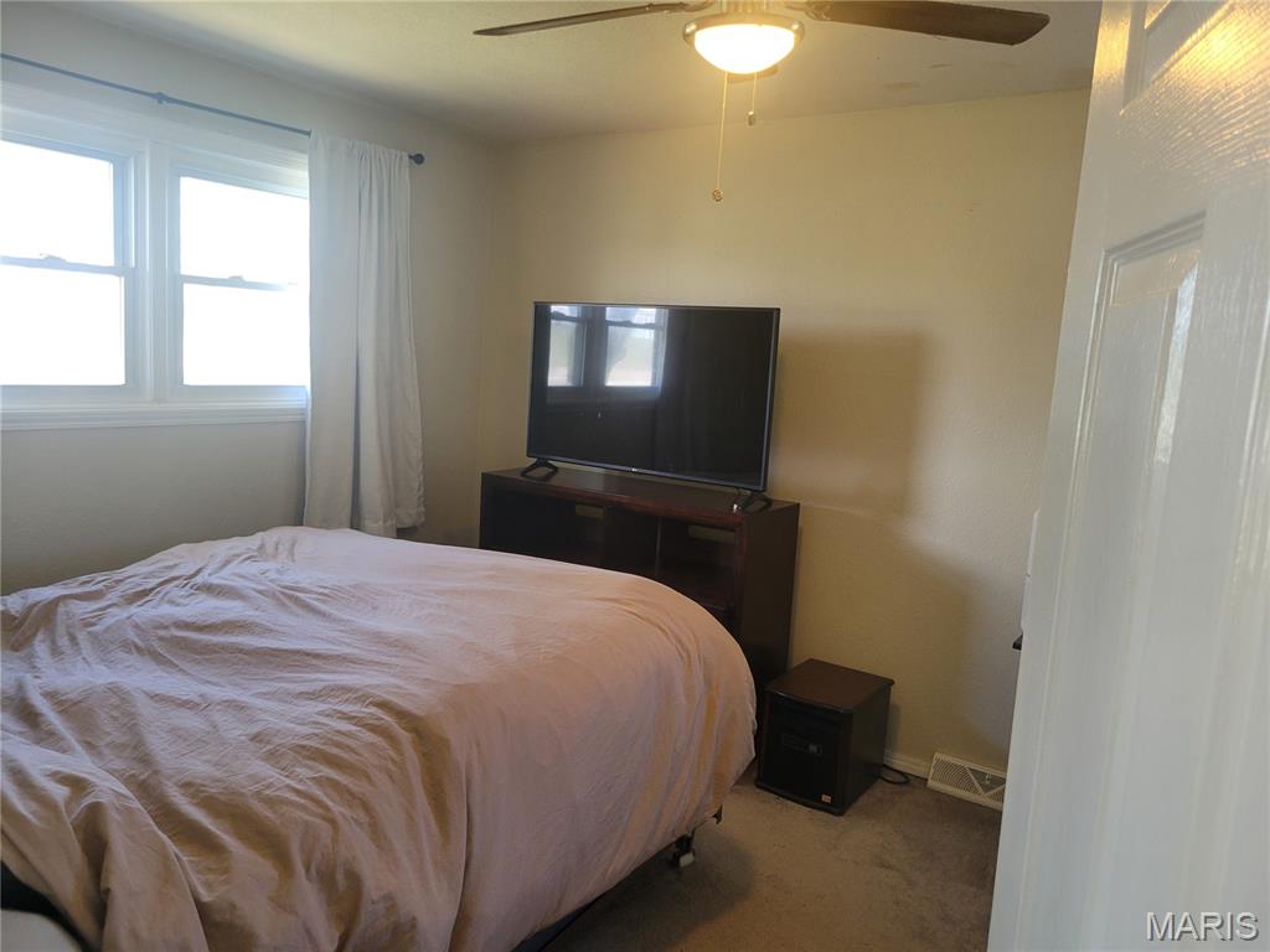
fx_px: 954
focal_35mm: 26
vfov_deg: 53.1
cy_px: 476
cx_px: 635
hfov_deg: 67.3
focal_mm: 5.4
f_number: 1.8
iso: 200
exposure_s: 1/120
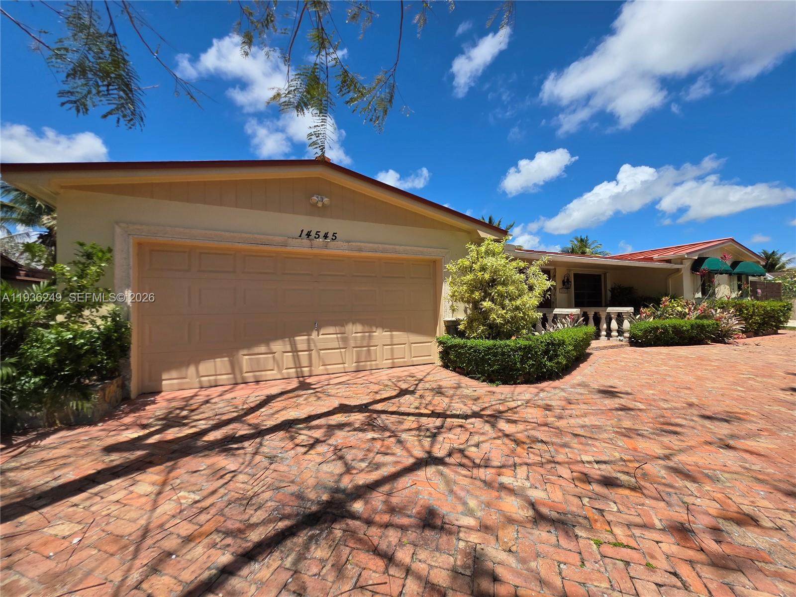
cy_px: 298
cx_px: 398
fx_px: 299
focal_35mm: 13
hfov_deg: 106.2
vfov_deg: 89.9
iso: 40
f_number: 1.9
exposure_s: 1/2905
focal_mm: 2.2
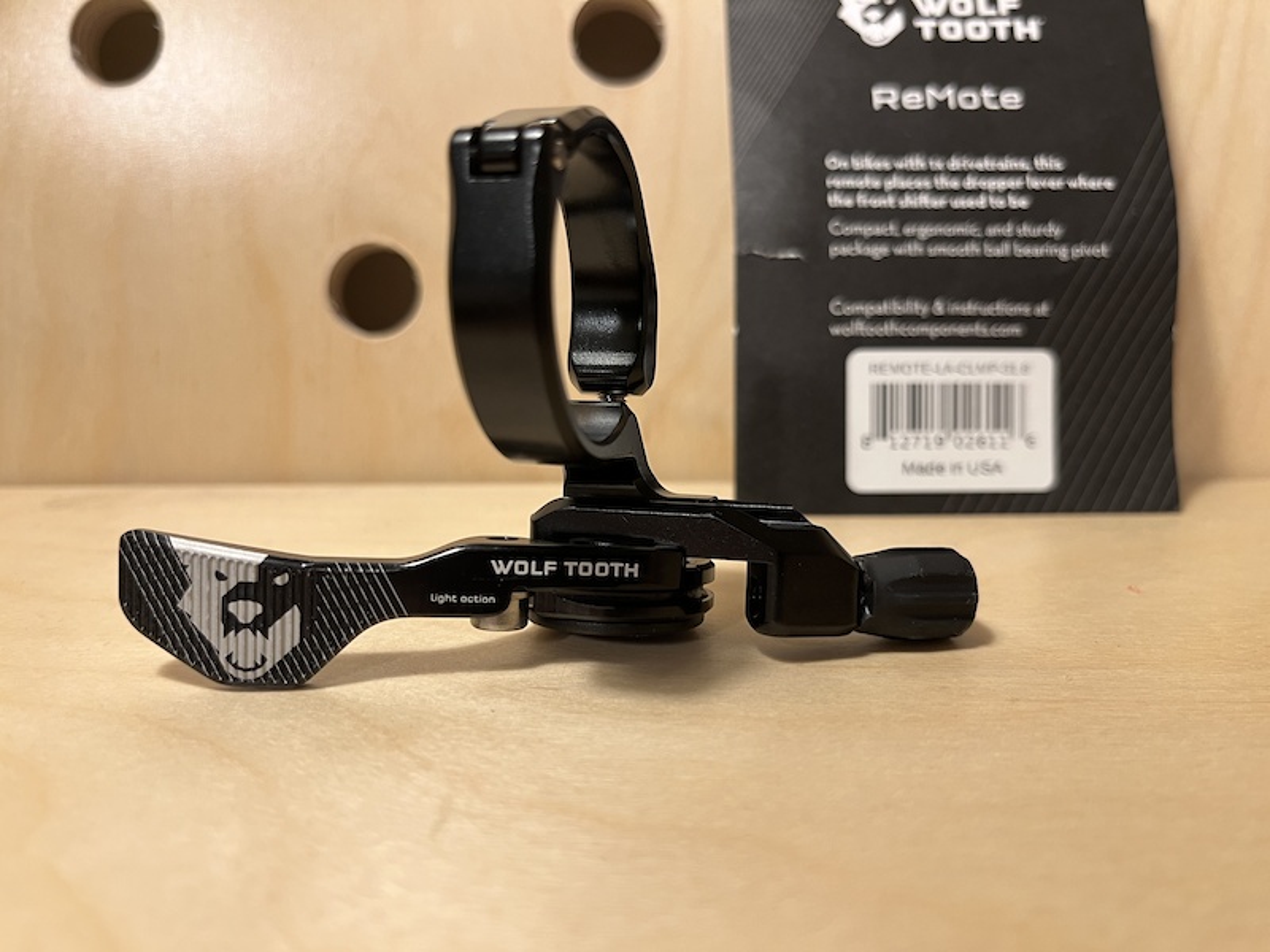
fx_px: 954
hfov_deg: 67.3
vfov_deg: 53.1
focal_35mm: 26
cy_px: 476
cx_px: 635
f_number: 1.6
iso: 80
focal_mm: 5.1
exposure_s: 1/60
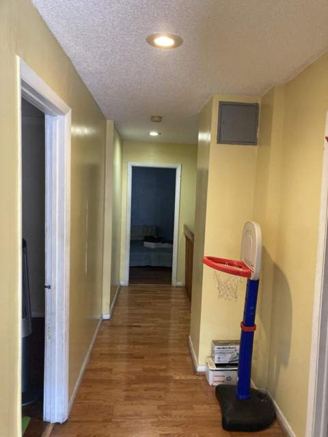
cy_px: 218
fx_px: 354
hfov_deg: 49.7
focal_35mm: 28
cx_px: 164
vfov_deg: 63.4
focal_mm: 3.99
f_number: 1.8
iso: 250
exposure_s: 1/40
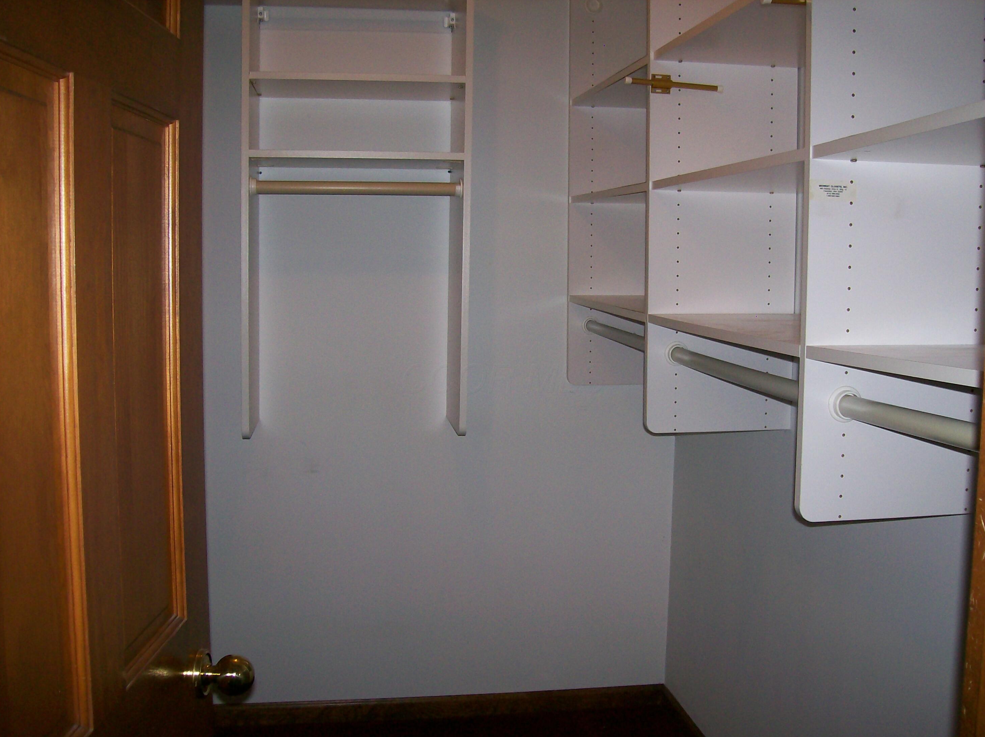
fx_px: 1052
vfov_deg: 38.6
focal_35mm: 37
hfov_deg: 50.2
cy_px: 378
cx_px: 503
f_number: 2.7
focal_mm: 6
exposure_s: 1/64
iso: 80
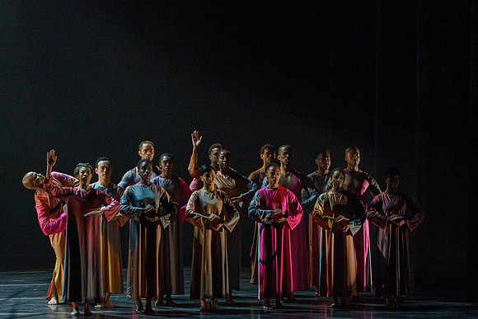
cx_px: 240
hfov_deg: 8.7
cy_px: 138
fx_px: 3148
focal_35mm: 237
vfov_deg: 5.8
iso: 6400
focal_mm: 200
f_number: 5.6
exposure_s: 1/250
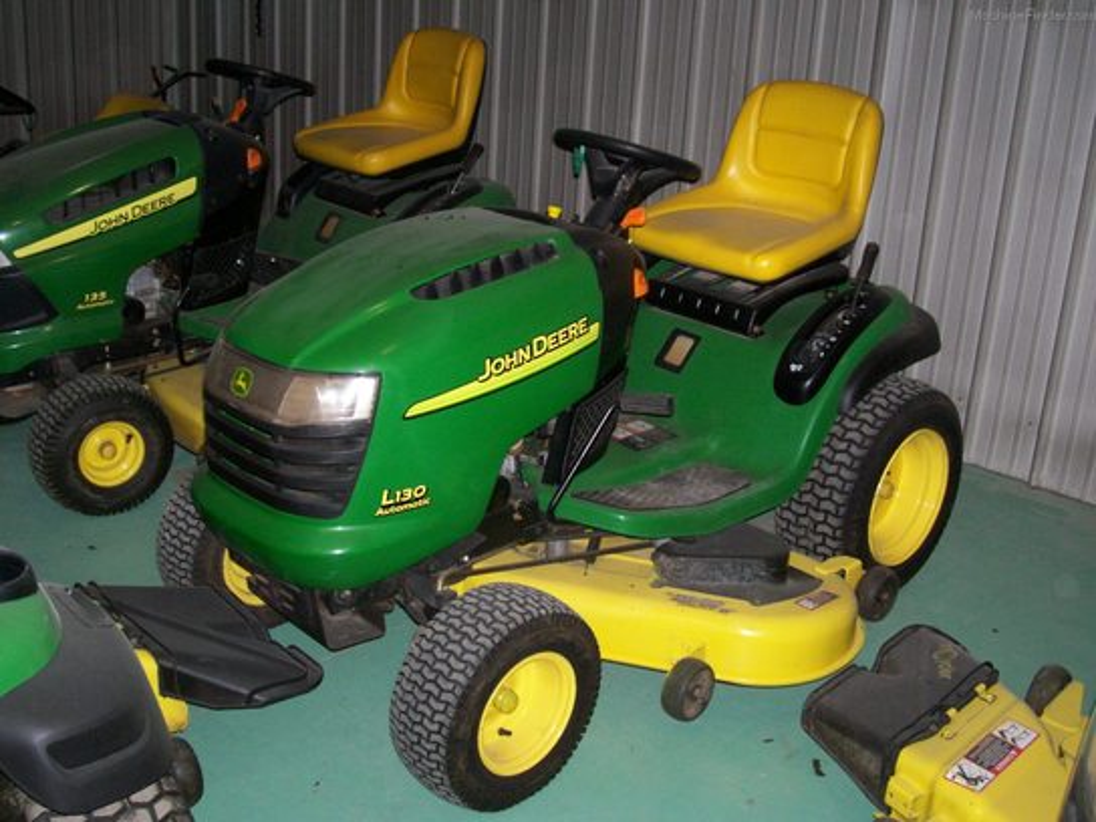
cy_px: 411
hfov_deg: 44.8
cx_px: 548
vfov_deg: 34.3
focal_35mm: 42
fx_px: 1330
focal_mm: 7
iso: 140
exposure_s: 1/120
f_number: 2.9
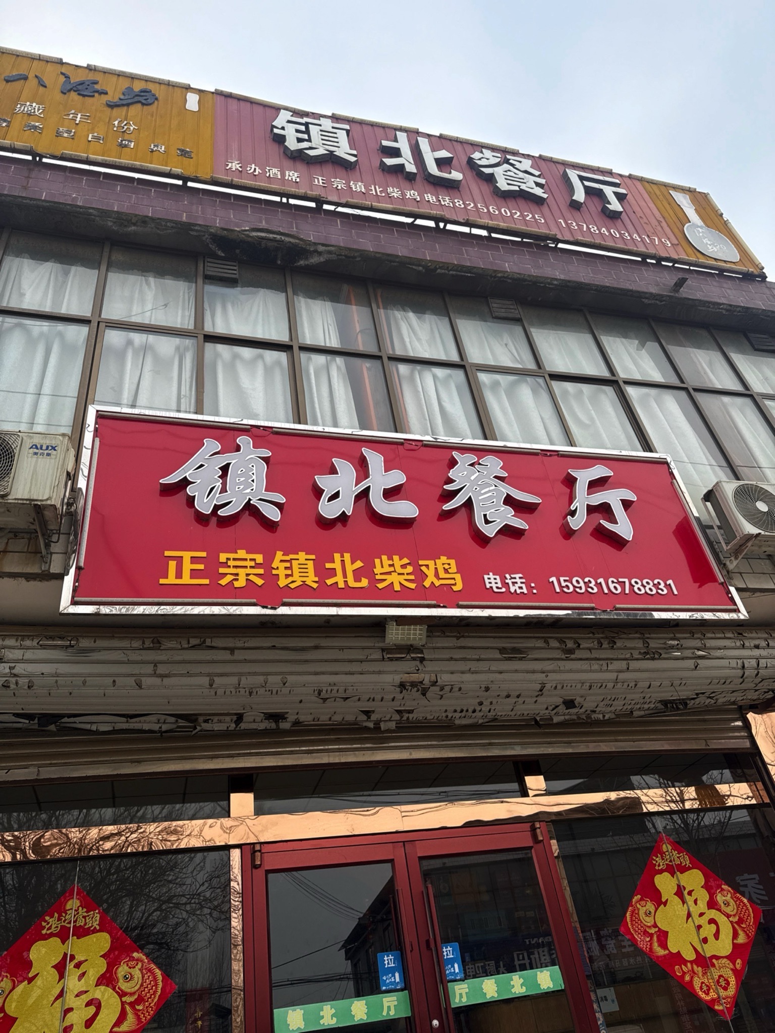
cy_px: 516
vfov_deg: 71.6
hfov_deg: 56.8
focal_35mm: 24
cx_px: 388
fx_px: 716
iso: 80
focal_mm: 6.76
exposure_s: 1/1437
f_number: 1.78
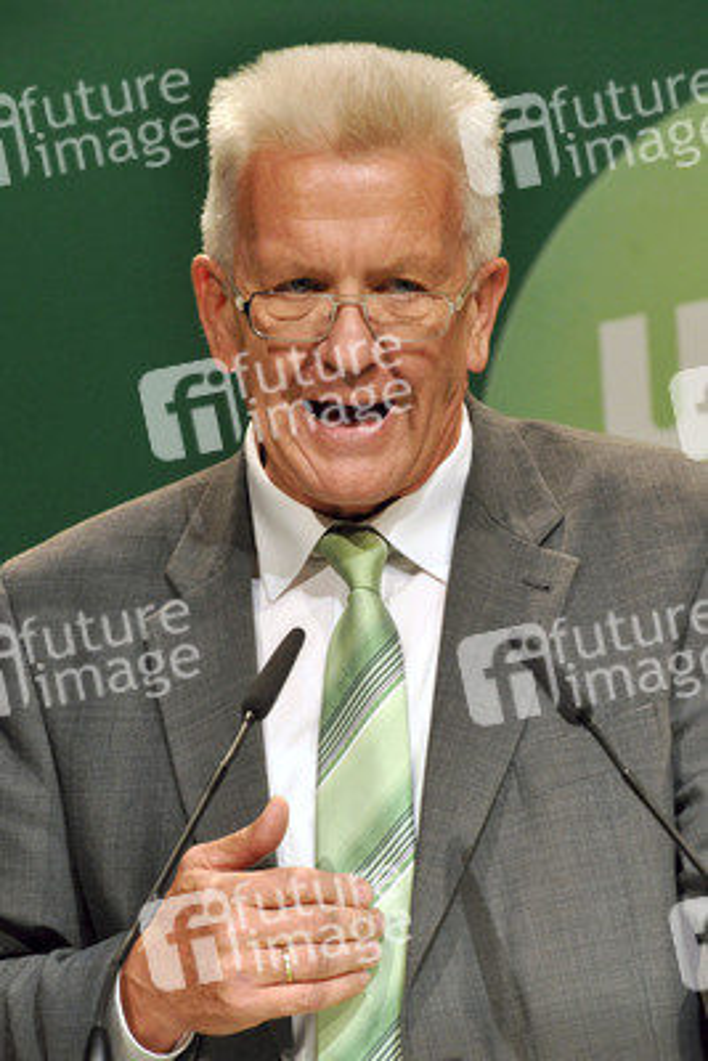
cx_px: 354
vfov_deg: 8.1
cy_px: 530
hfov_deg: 5.4
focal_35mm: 255
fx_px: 7515
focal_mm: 170
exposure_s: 1/160
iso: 800
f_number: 6.3
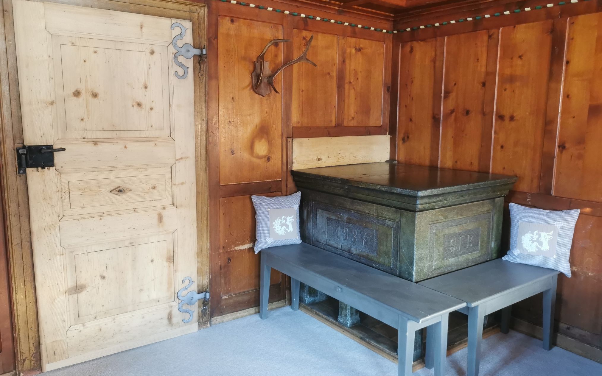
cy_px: 190
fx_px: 476
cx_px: 304
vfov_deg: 43.1
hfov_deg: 64.6
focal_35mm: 29
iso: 320
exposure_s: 1/50
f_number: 1.8
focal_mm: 5.58
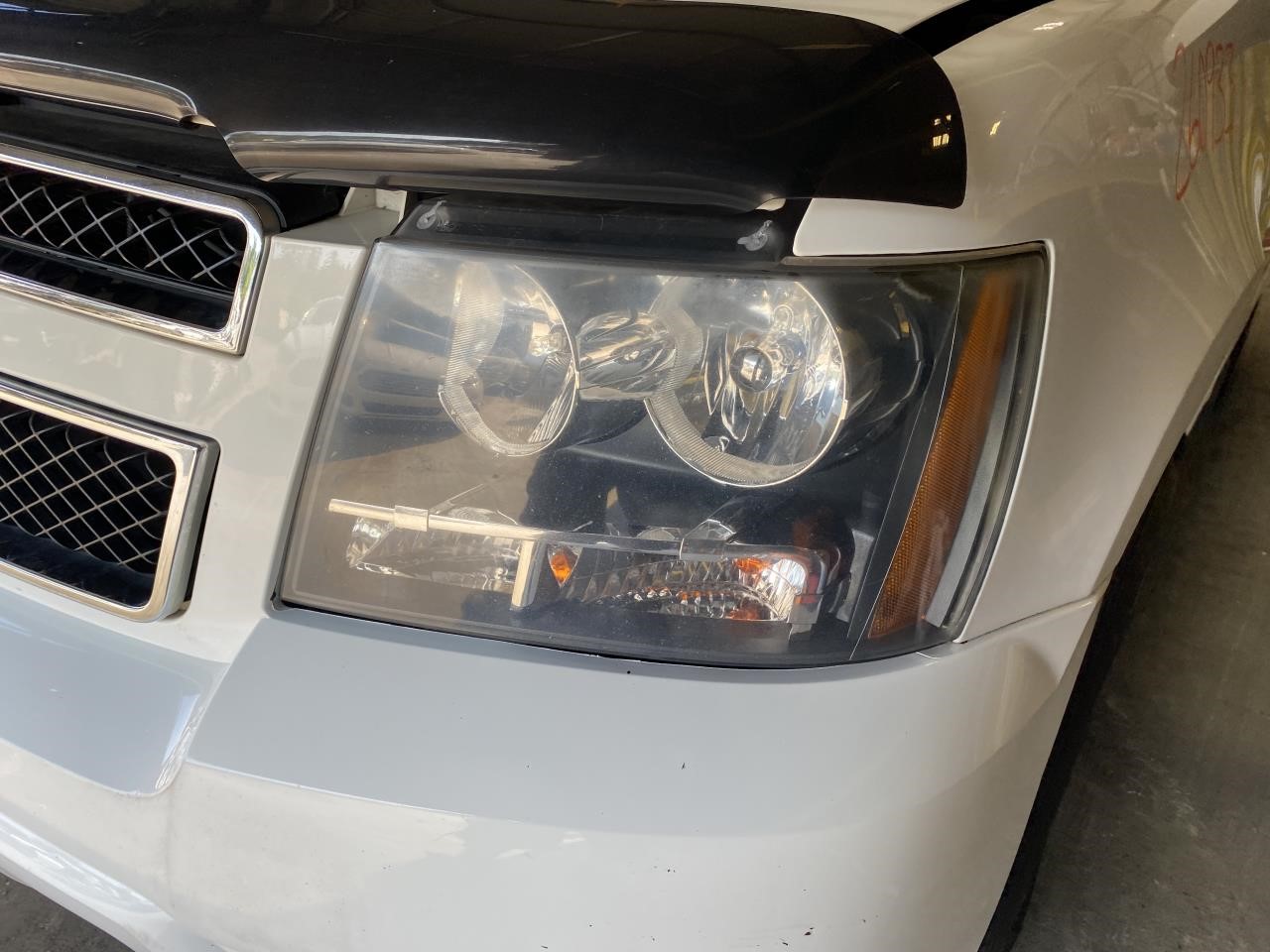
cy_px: 476
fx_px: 954
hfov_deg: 67.3
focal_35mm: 26
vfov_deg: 53.1
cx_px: 635
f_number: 1.8
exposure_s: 1/238
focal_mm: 4.25
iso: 32
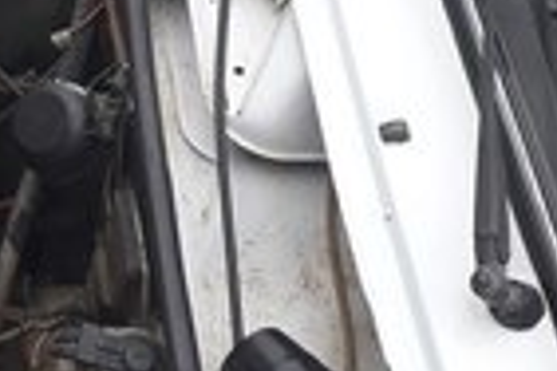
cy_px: -126
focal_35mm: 99
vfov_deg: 13.3
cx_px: -130
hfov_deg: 19.3
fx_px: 1532
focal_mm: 3.6
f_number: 1.9
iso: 50
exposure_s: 1/40
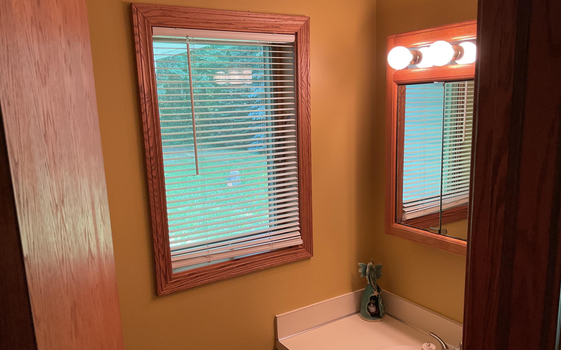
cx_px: 280
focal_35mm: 31
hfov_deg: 61.2
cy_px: 197
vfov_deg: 40.5
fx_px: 474
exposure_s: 1/60
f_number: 1.8
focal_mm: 3
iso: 64
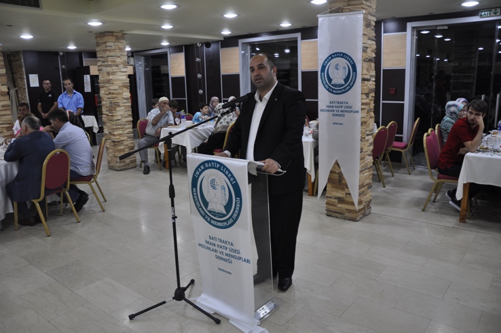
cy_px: 166
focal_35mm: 27
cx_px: 250
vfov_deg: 47.8
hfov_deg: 67.5
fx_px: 375
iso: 400
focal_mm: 18
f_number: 4
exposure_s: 1/60
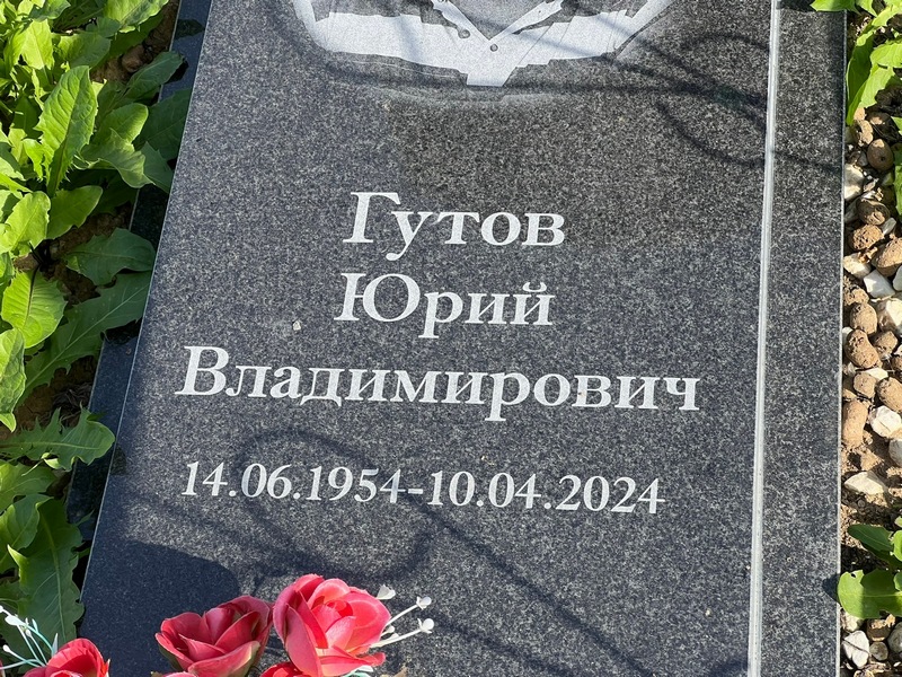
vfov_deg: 19.1
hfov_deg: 25.3
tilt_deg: -56.6
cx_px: 451
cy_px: 338
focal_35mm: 77
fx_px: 2006
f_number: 2.8
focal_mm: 9
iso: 32
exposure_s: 1/263
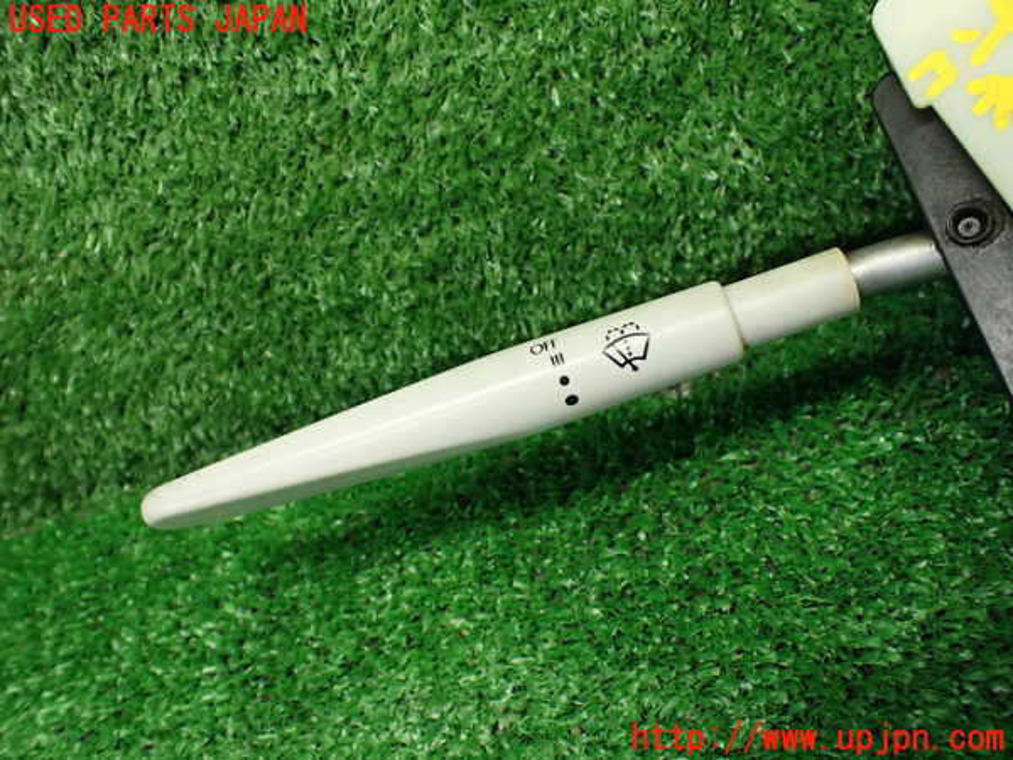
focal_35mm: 30
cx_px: 506
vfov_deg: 46.8
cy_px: 380
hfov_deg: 60.0
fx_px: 878
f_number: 2.3
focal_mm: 5.4
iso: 640
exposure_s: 1/125
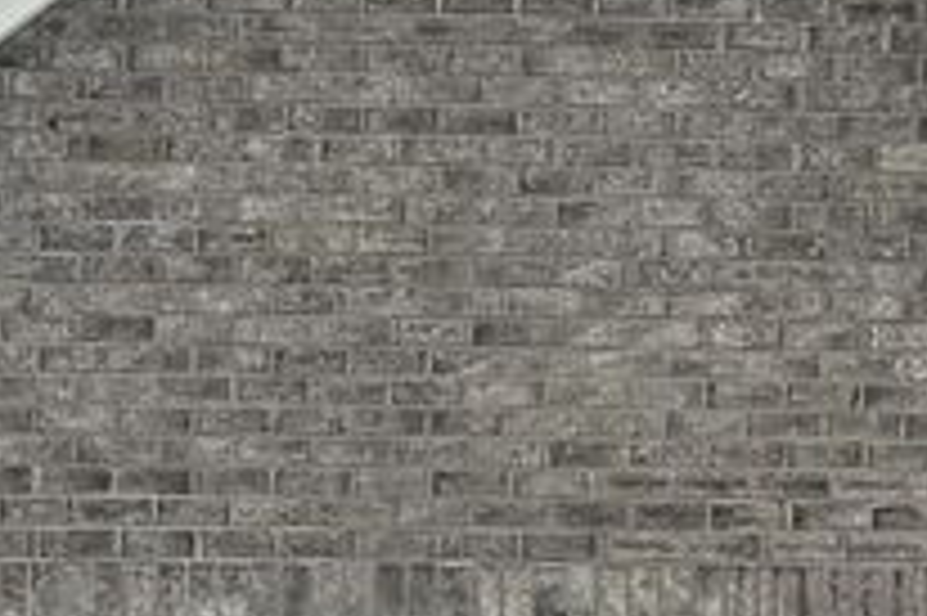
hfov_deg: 14.3
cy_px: 652
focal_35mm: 124
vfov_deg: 10.9
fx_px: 3190
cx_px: 1760
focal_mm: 6.76
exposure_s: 1/3145
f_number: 1.78
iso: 80
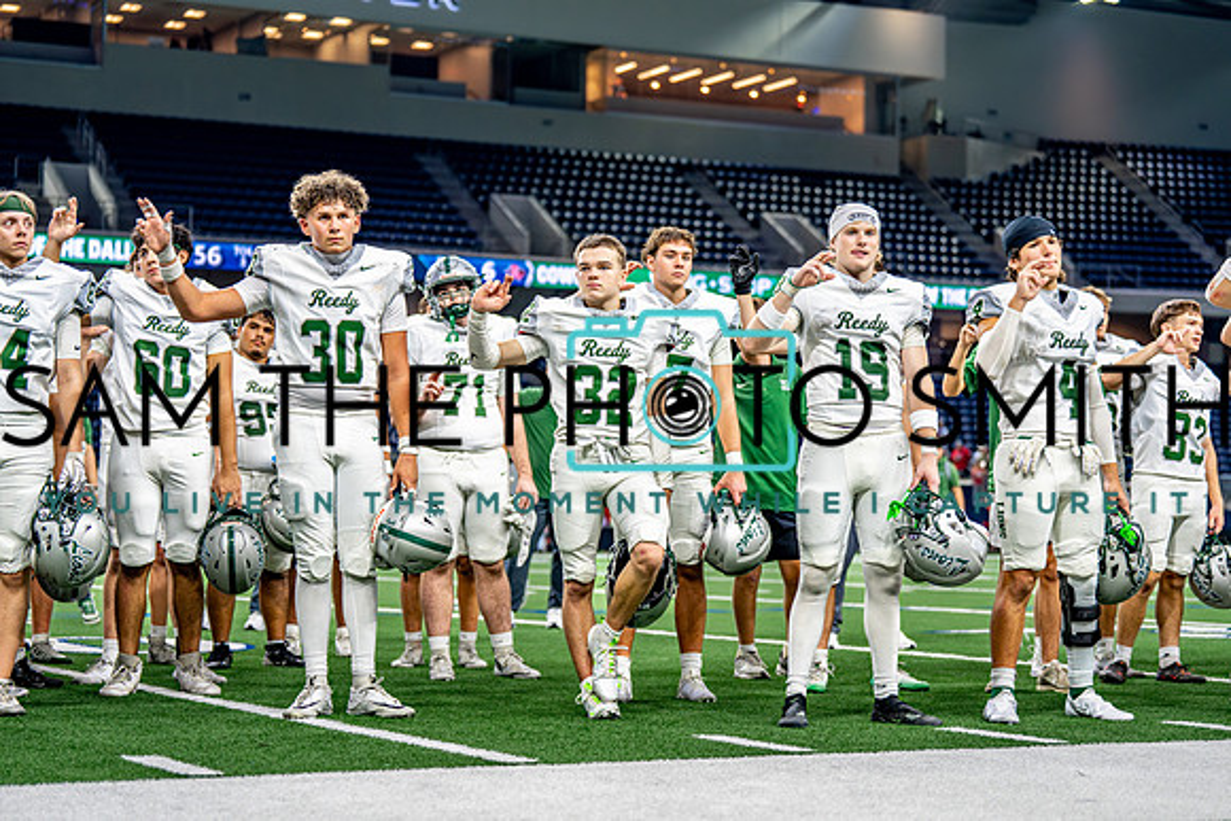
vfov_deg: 19.0
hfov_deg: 28.2
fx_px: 2450
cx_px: 616
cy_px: 410
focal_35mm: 72
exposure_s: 1/400
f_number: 2.8
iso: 1000
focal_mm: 70
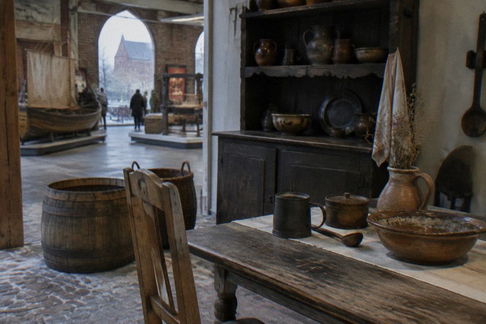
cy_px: 162
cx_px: 243
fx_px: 472
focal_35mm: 35
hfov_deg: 54.5
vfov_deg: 37.8
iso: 1250
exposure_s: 1/40
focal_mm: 35
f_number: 8
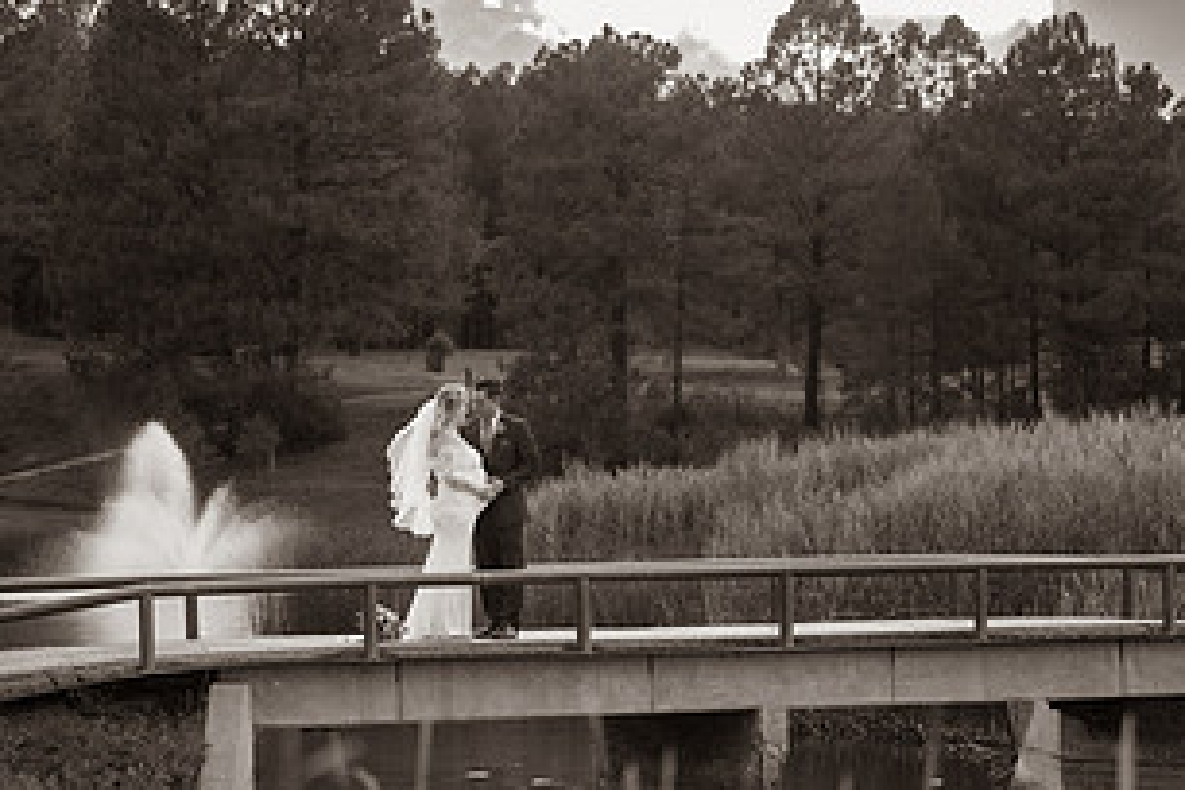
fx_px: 5233
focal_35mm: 159
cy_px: 637
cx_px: 473
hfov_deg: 12.9
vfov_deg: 8.6
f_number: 2.8
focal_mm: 70
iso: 800
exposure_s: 1/2000
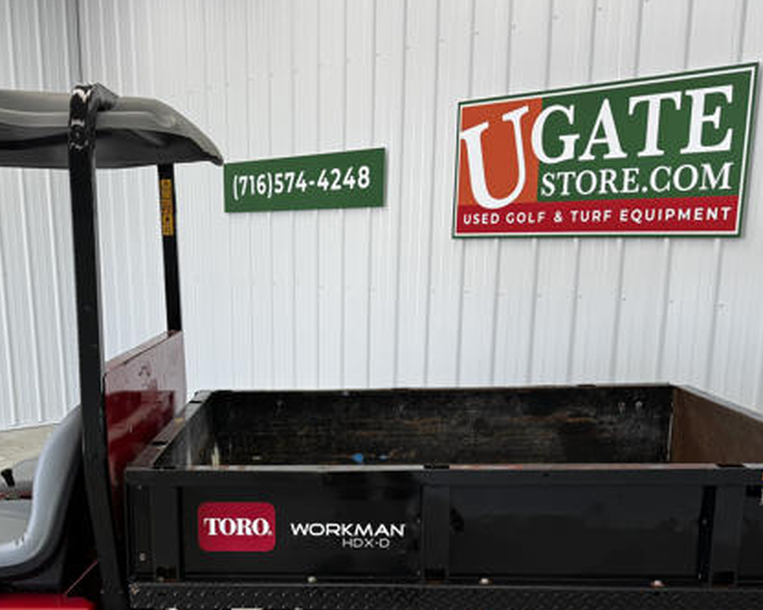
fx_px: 1016
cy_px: 498
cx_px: 244
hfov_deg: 40.5
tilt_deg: -15.6
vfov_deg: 32.4
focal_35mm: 45
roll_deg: +0.5
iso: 64
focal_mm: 6.76
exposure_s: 1/120
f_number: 1.78
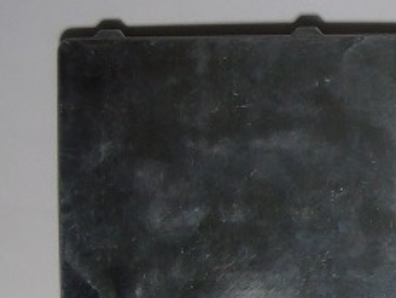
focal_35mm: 95
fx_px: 1087
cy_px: 267
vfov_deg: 15.4
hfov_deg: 17.8
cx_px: 642
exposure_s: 1/13
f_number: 6.4
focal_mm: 5.2
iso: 200
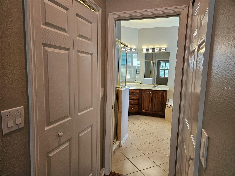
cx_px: 118
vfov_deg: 58.9
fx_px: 156
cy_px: 88
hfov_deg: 73.9
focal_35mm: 23
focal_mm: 5.4
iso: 250
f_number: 1.8
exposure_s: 1/120
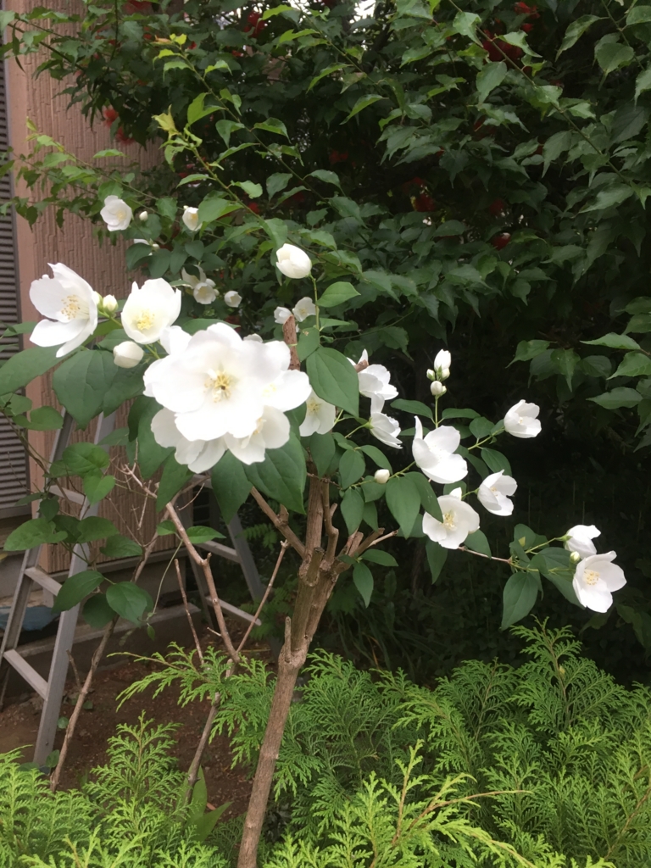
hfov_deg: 48.2
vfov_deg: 61.7
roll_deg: -0.7
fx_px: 727
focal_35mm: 29
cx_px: 326
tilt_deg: -9.1
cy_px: 434
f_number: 2.2
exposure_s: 1/30
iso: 80
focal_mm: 4.15
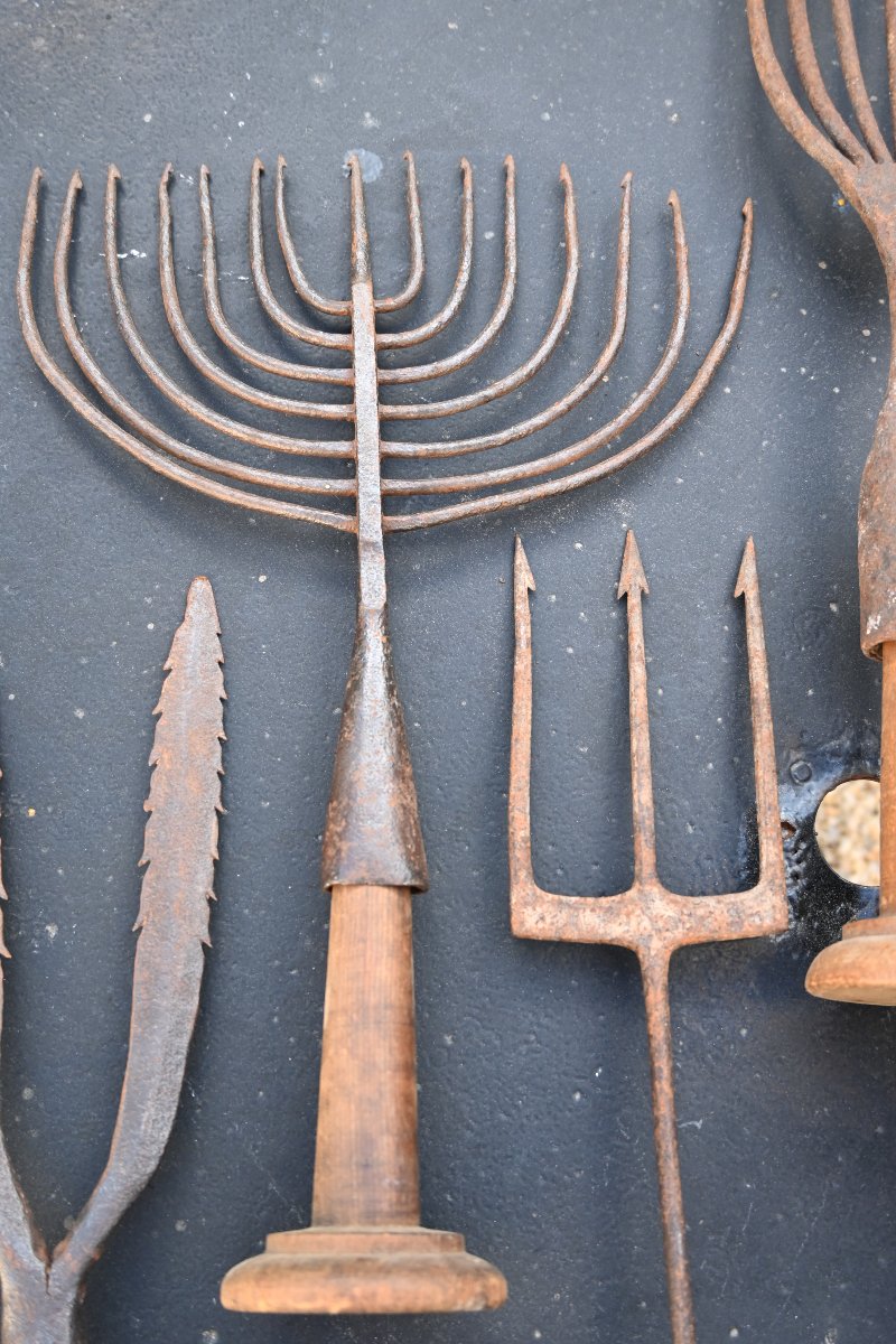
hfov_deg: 36.9
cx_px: 448
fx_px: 1344
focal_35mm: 36
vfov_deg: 53.1
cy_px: 672
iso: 400
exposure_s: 1/250
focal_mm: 24
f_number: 4
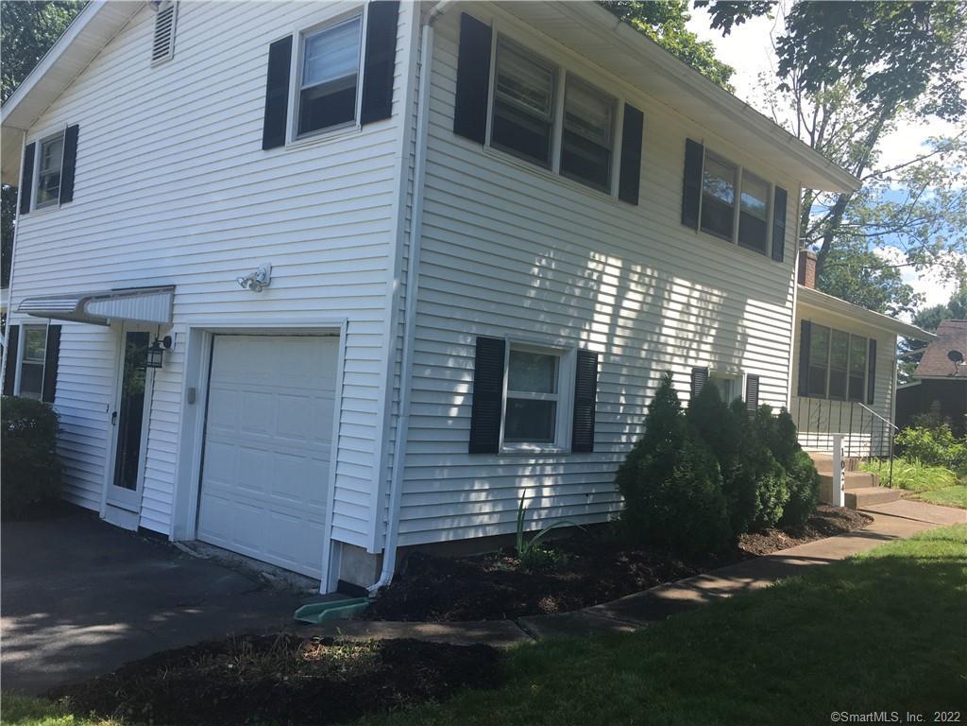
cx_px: 484
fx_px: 810
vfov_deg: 48.2
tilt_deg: +2.8
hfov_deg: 61.7
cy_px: 363
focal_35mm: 29
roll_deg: -3.8
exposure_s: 1/630
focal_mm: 4.15
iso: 25
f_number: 2.2
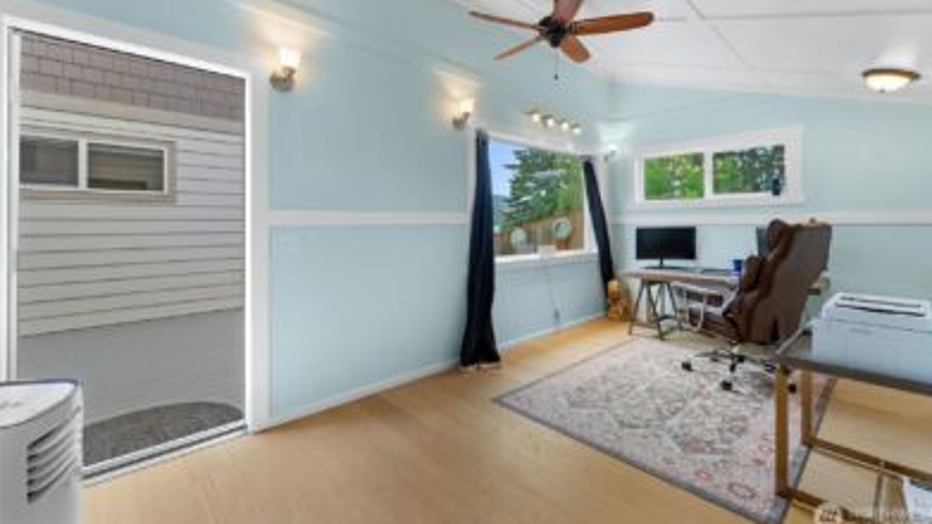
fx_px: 371
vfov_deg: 70.1
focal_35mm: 15
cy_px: 220
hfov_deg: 103.0
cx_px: 474
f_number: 6.3
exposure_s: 1/5
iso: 125
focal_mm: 14
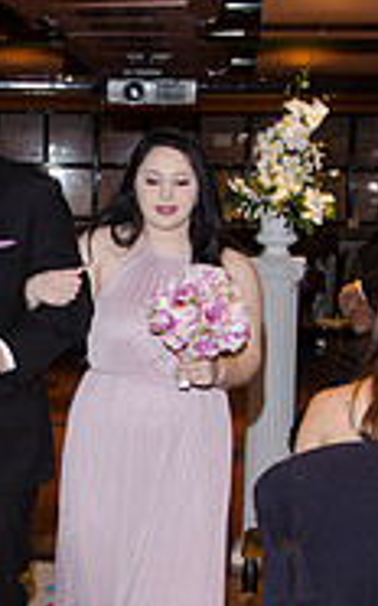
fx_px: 1585
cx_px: -39
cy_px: 378
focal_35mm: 96
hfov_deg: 13.3
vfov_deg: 21.6
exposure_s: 1/60
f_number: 5.6
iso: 400
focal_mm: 26
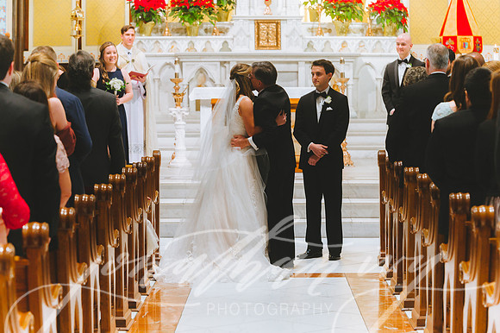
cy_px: 166
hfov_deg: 17.1
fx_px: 1666
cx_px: 250
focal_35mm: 120
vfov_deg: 11.4
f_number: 3.5
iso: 2000
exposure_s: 1/100
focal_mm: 120
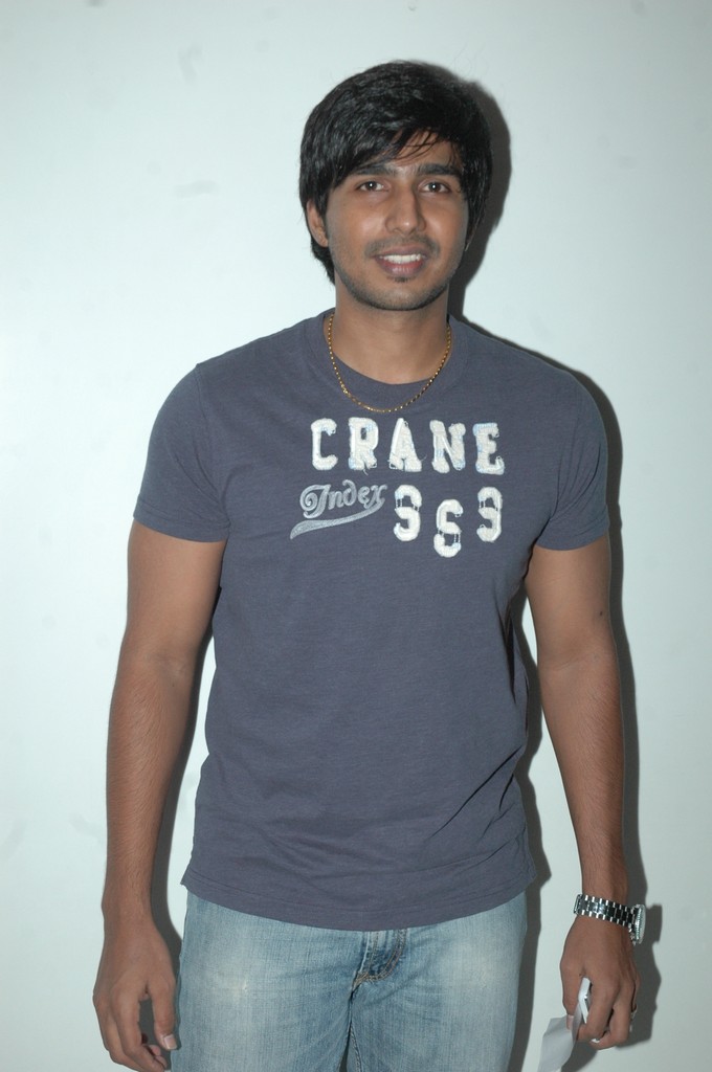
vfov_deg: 33.4
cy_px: 536
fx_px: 1785
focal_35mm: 60
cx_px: 356
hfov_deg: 22.6
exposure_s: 1/125
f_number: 6.3
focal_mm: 40
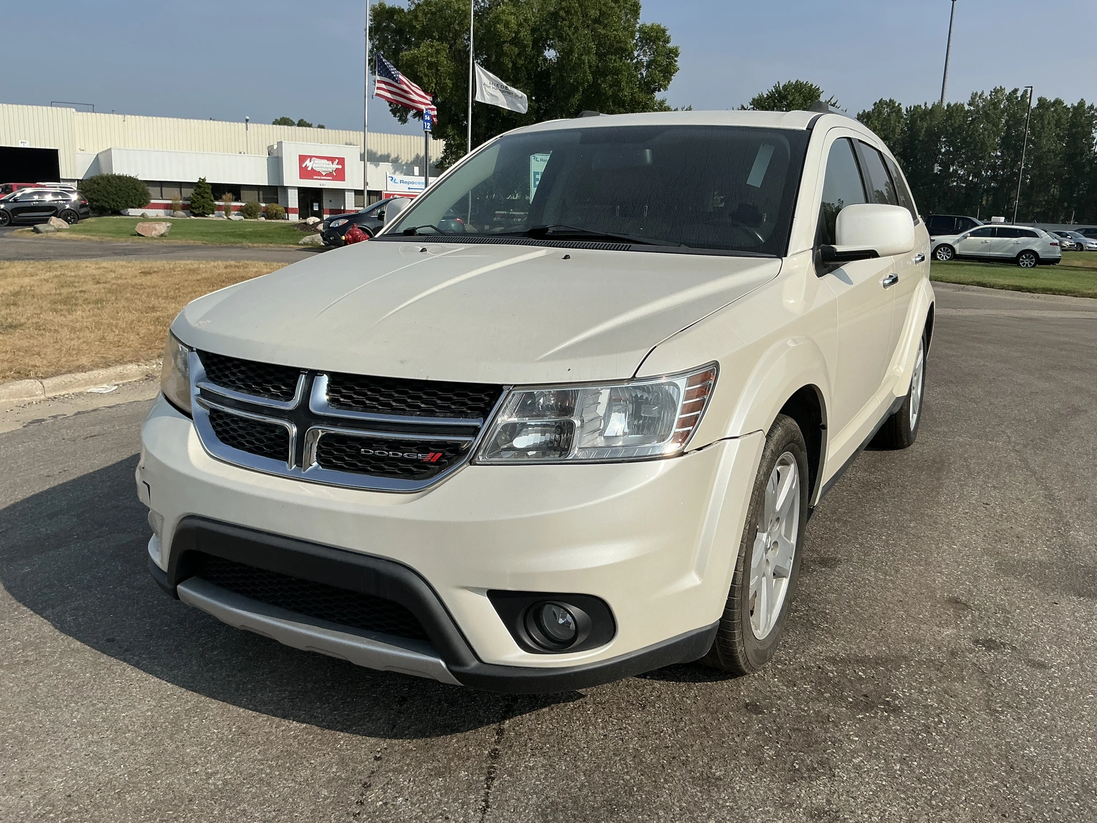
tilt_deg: -11.2
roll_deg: -1.9
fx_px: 887
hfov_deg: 63.4
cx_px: 548
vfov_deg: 49.7
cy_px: 412
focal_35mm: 28
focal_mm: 3
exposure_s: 1/3534
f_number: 1.8
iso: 25
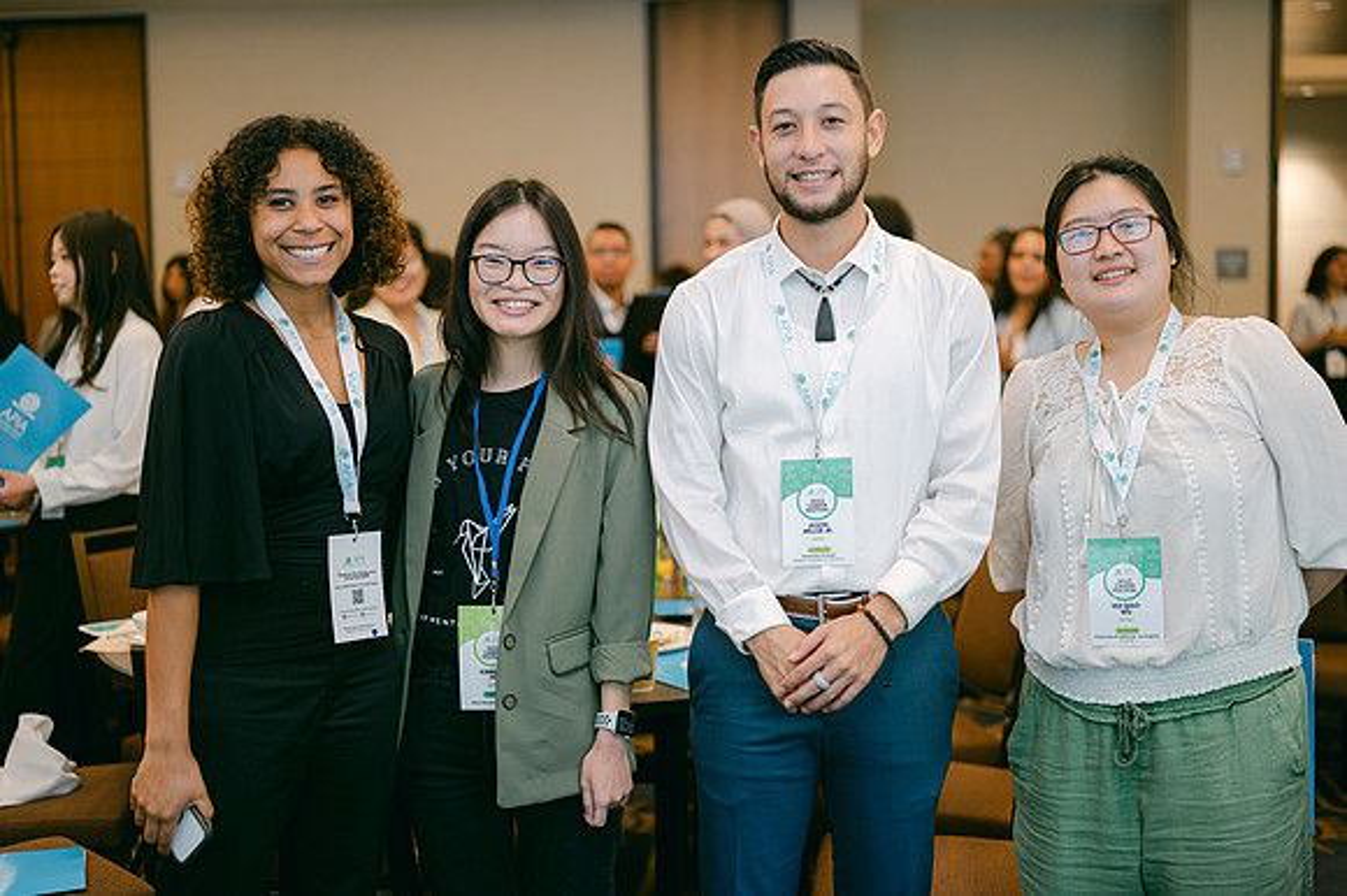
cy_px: 448
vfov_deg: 27.0
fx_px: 1870
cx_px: 674
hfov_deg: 39.6
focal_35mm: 50
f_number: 2
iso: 500
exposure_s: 1/125
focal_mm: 50
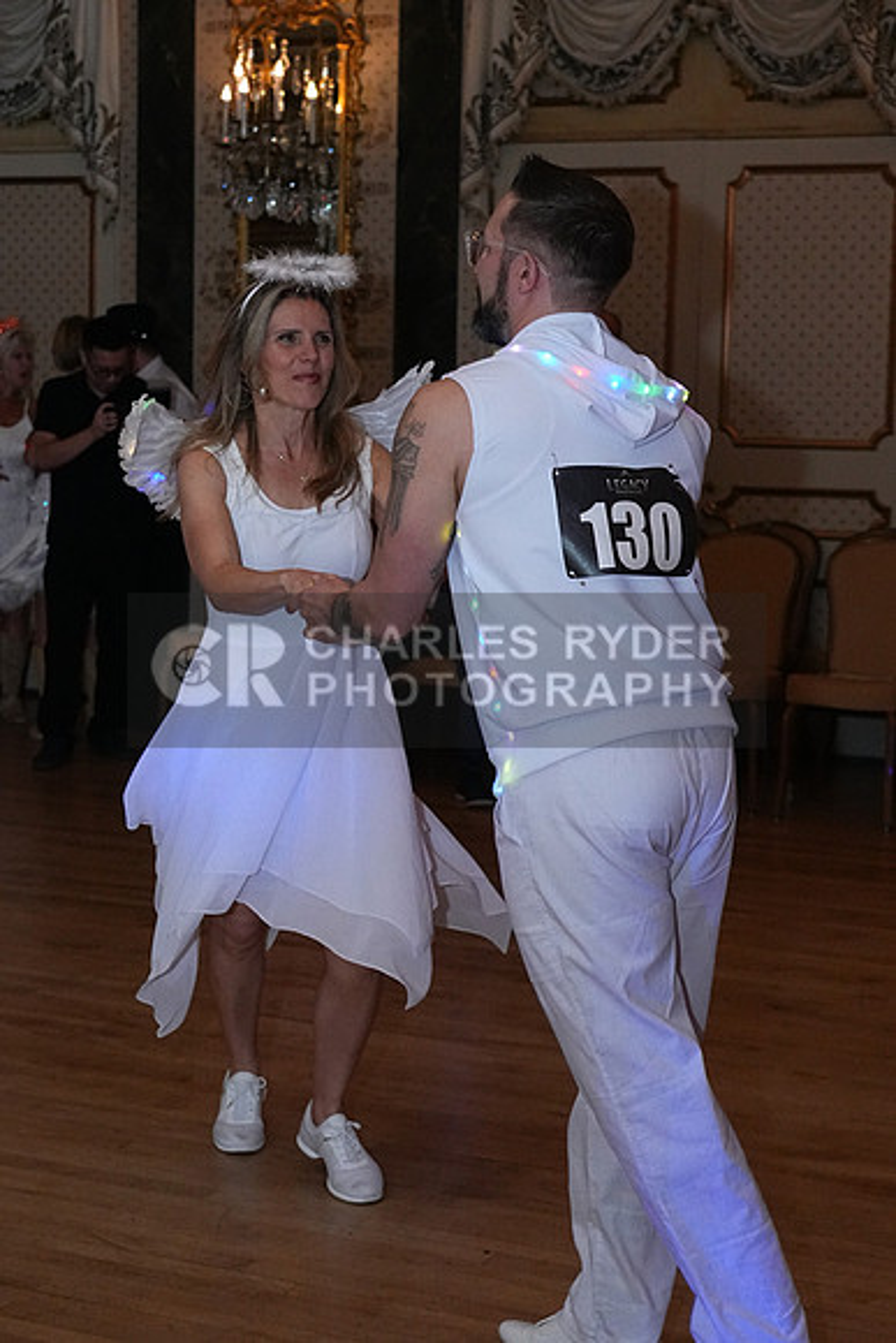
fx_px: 2388
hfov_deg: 21.3
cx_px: 448
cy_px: 672
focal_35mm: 64
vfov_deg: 31.4
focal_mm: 43
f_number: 4.5
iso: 5000
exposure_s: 1/200
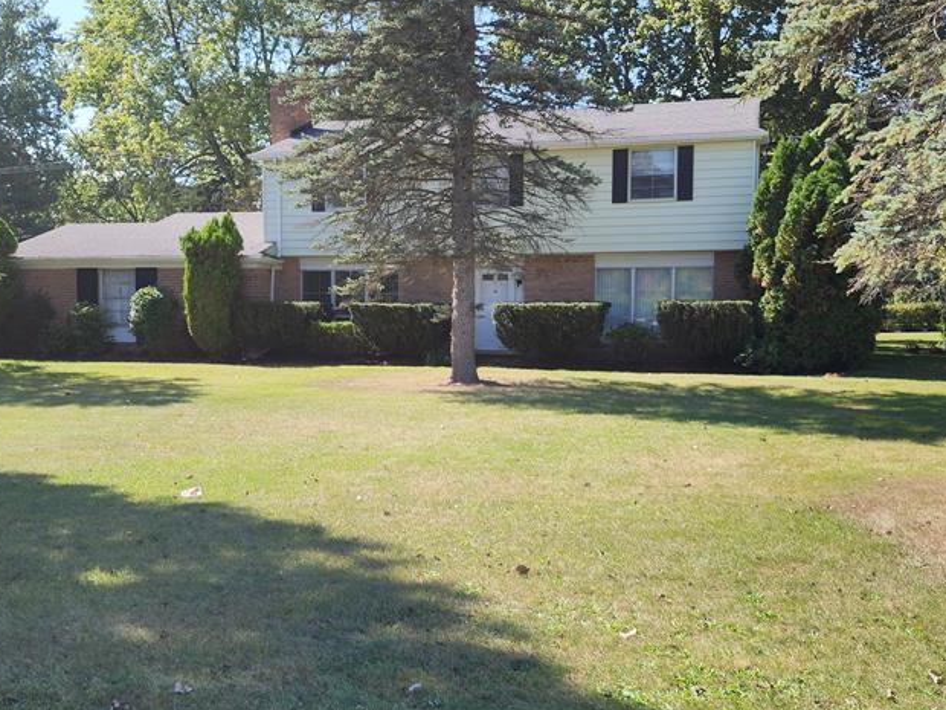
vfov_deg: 37.7
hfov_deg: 49.0
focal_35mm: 38
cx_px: 465
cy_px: 373
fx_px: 1038
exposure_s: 1/531
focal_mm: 6.4
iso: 12
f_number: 1.8
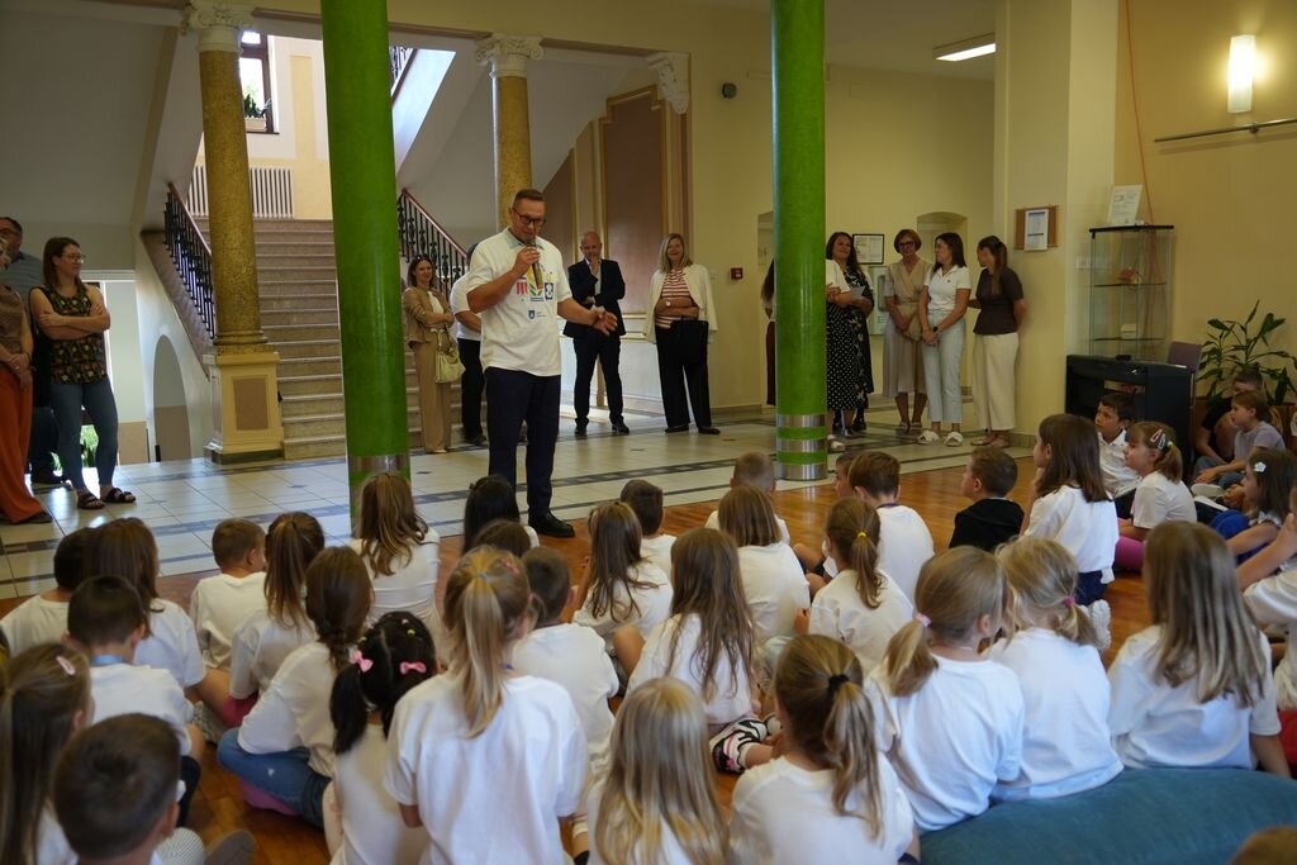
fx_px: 1117
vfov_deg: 42.3
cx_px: 648
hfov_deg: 60.3
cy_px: 432
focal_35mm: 31
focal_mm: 31
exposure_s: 1/40
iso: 640
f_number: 4
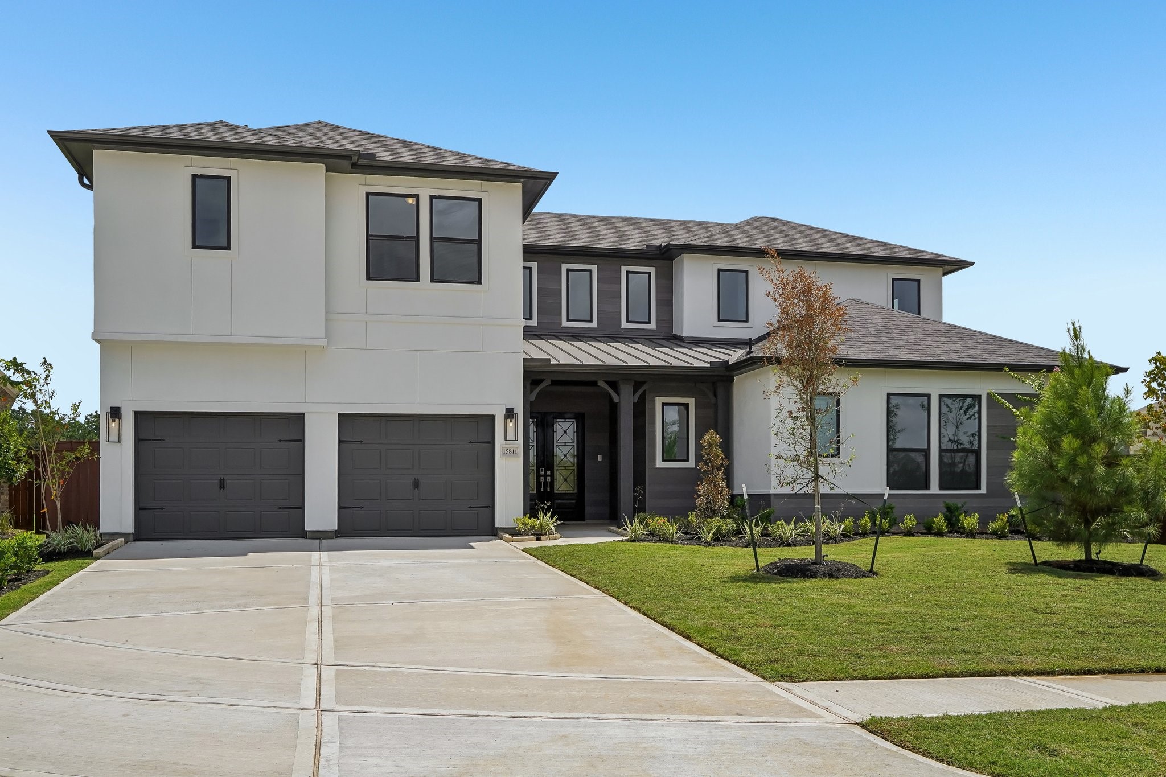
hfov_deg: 58.7
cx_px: 583
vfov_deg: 41.1
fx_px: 1036
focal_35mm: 32
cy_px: 388
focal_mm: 32
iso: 500
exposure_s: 1/2000
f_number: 8
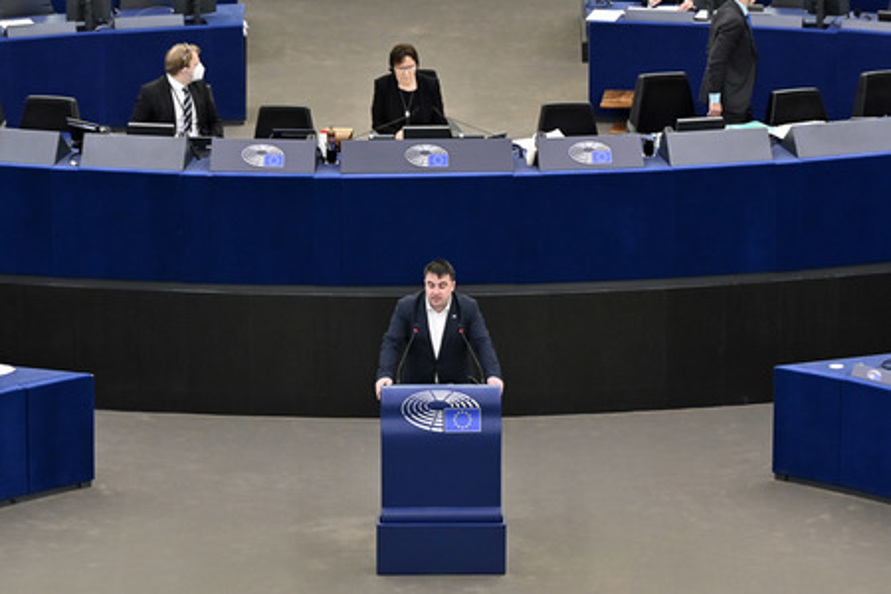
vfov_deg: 11.2
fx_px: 3019
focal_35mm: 122
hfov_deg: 16.8
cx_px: 446
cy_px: 297
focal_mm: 122
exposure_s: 1/320
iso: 1000
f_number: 2.8
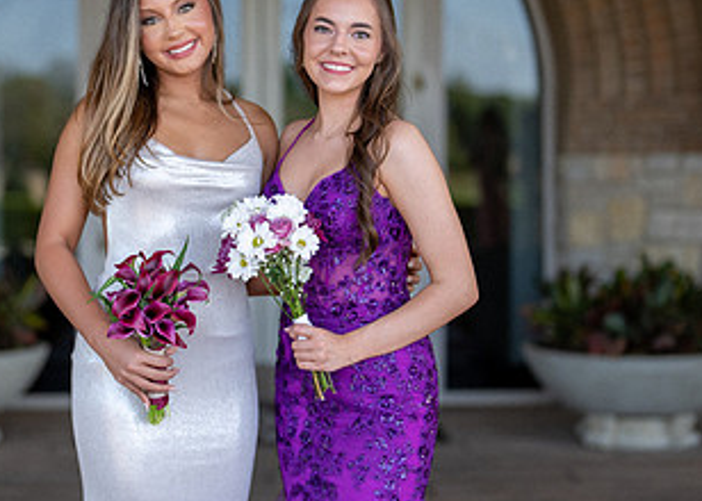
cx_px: 279
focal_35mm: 101
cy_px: 232
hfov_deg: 19.8
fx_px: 2014
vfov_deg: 14.2
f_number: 1.4
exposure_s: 1/1600
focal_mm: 50
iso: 160
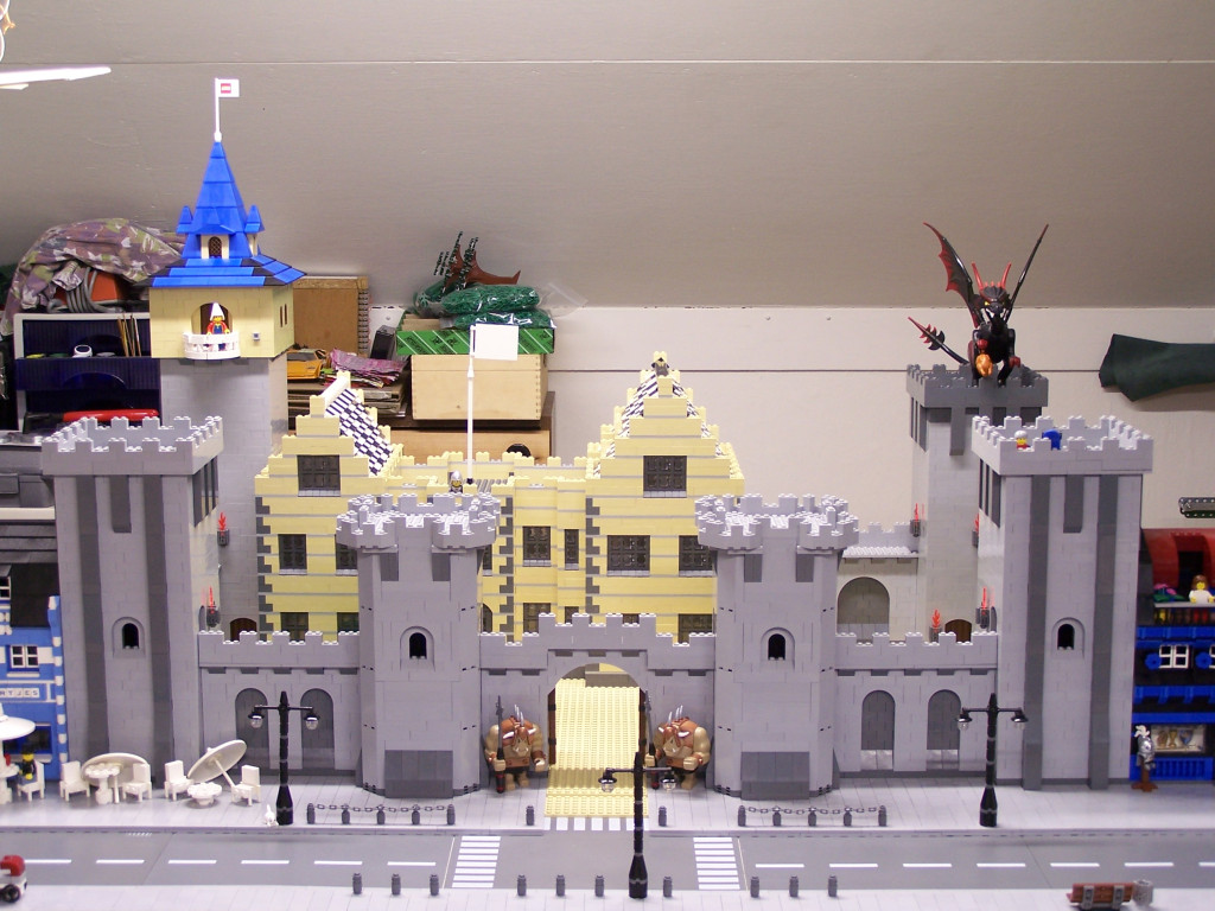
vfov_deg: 24.8
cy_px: 456
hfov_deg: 32.7
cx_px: 608
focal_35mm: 59
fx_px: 2071
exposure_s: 1/6
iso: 80
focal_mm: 9.8
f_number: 3.1
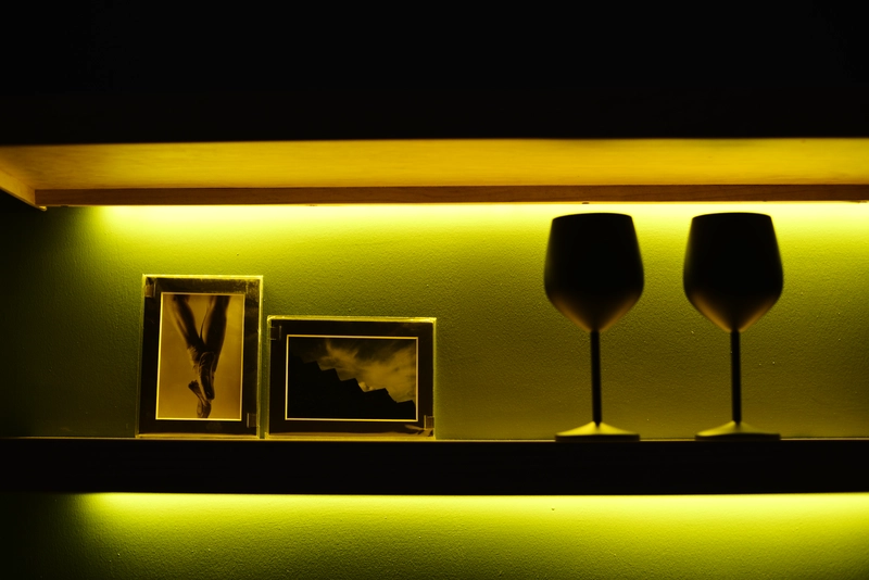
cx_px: 434
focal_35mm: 50
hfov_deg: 39.6
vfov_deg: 27.0
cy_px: 290
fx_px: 1207
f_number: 2.5
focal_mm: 50
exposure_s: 1/30
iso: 500
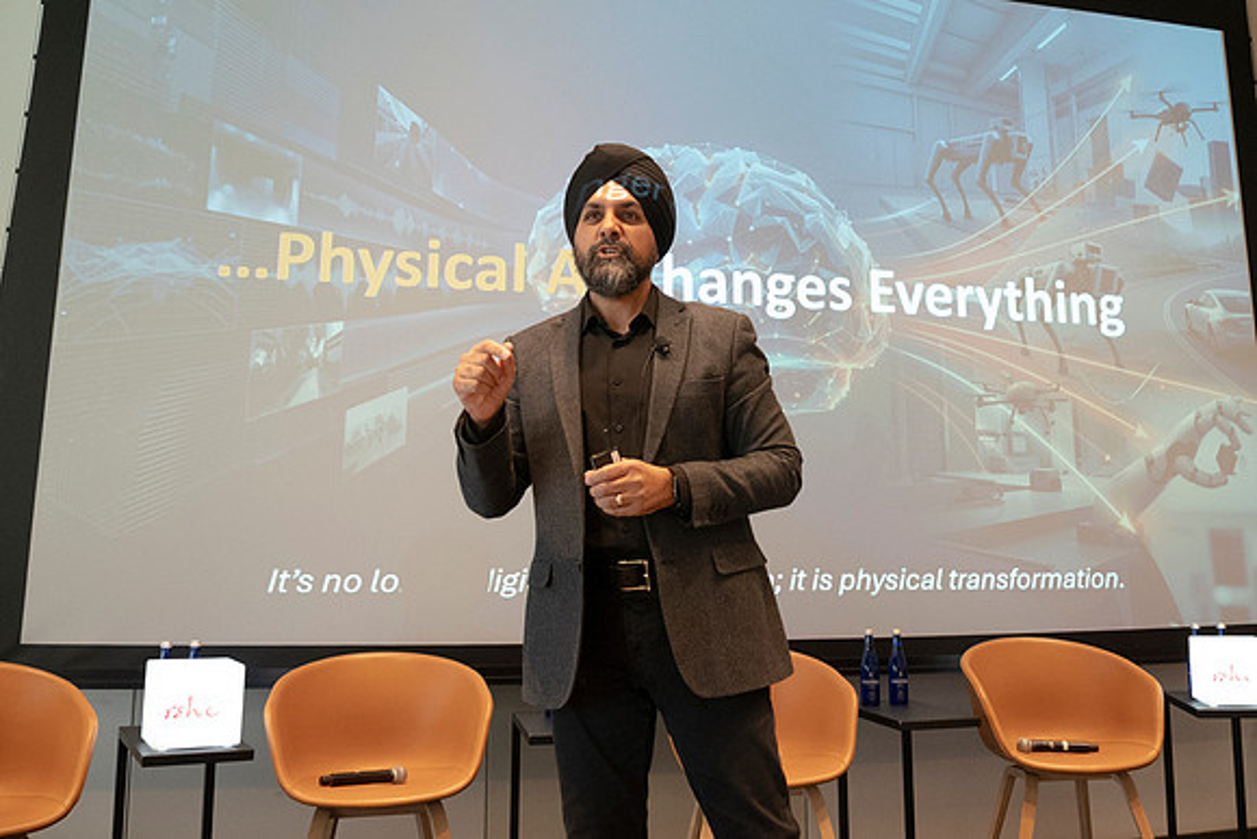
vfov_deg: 42.0
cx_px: 685
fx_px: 1091
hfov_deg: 59.8
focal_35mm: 31
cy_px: 382
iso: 3200
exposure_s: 1/125
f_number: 3.5
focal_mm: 18
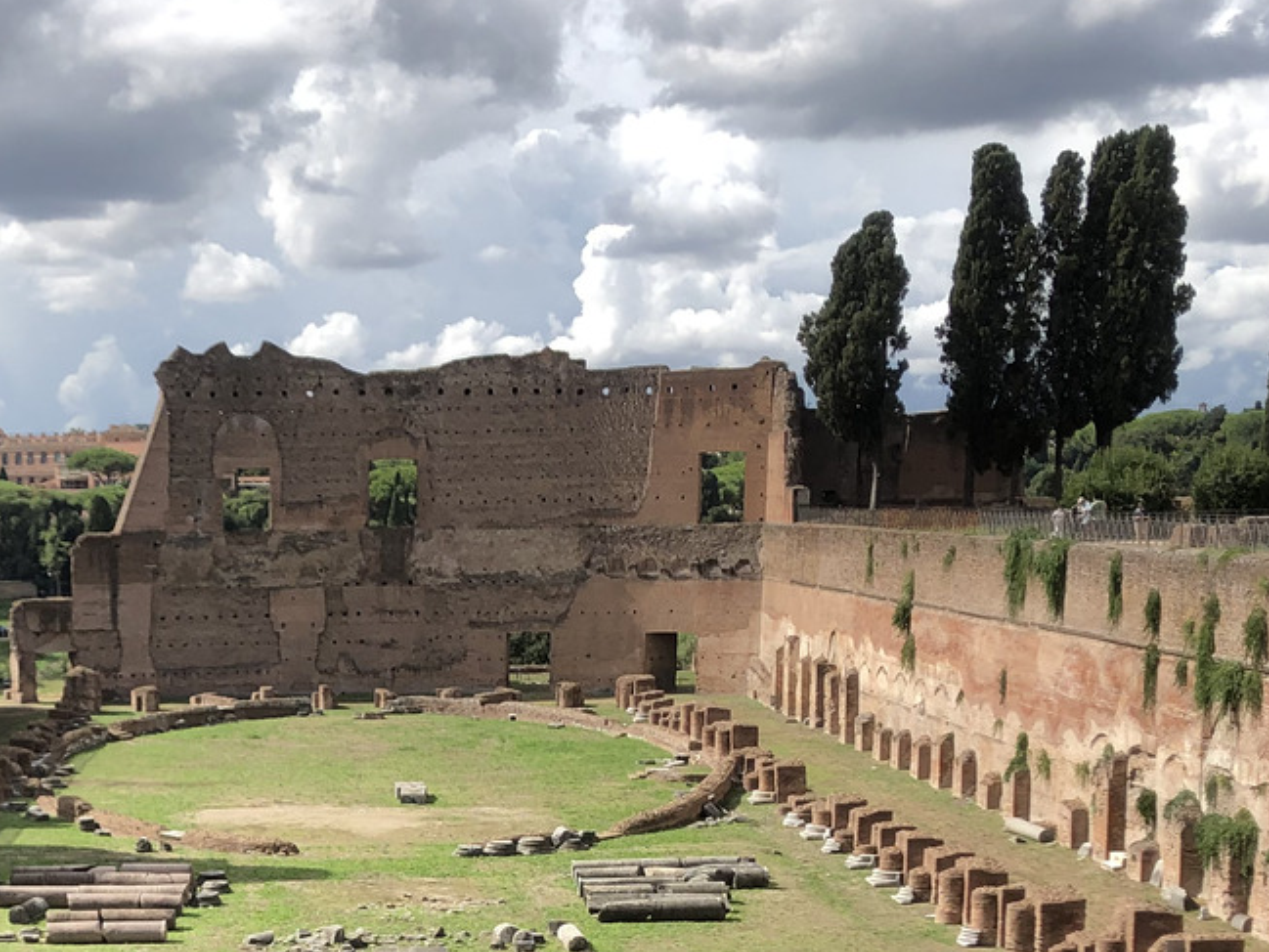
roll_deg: +1.4
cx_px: 264
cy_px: 1052
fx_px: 2530
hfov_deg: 27.6
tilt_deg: -12.4
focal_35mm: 69
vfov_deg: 20.3
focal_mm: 4
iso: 20
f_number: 1.8
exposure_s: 1/1279
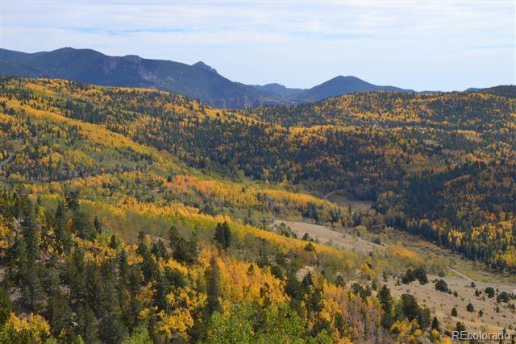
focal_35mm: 63
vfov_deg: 21.6
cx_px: 258
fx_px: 903
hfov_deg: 31.9
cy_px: 172
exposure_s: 1/250
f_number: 8
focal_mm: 42
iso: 100
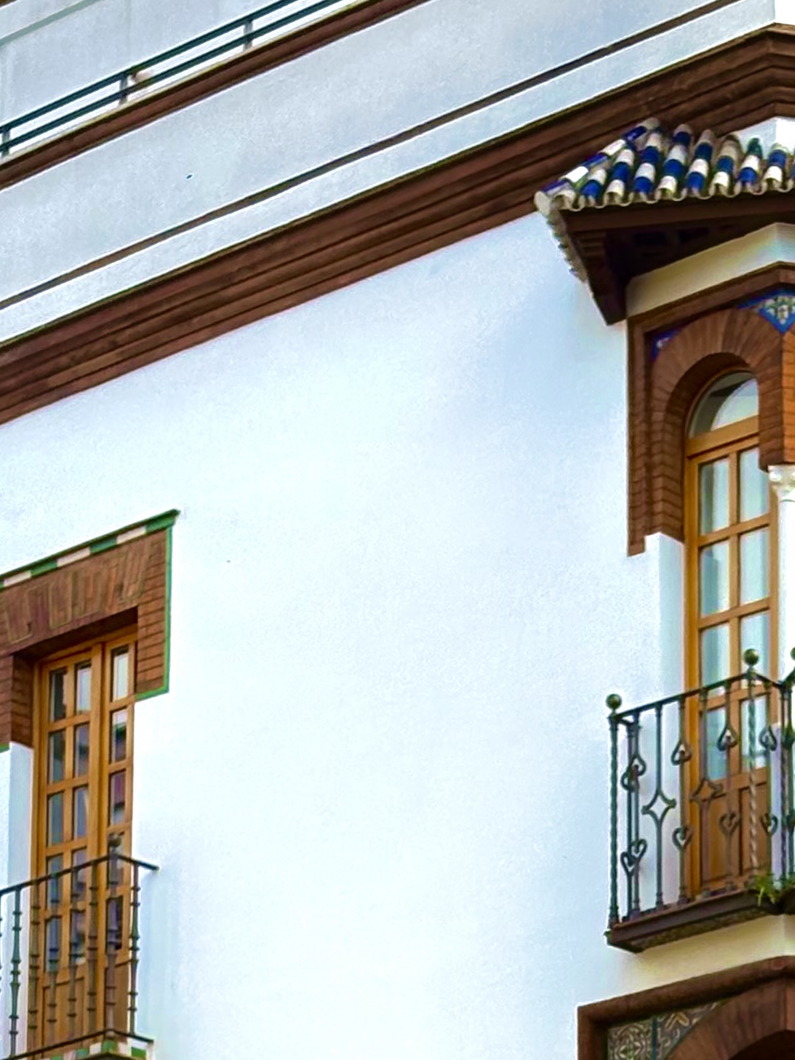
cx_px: 757
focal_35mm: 161
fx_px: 4928
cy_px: 1379
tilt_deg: +14.3
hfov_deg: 9.2
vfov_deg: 11.9
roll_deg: +0.1
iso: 32
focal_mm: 5.96
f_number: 1.6
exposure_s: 1/1754
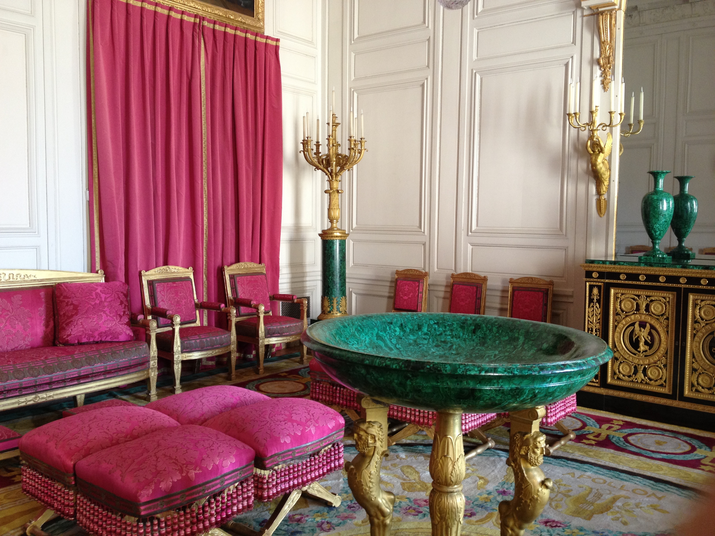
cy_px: 268
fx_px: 723
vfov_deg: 40.7
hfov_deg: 52.6
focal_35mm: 35
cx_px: 358
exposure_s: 1/20
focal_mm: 4.28
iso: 100
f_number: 2.4
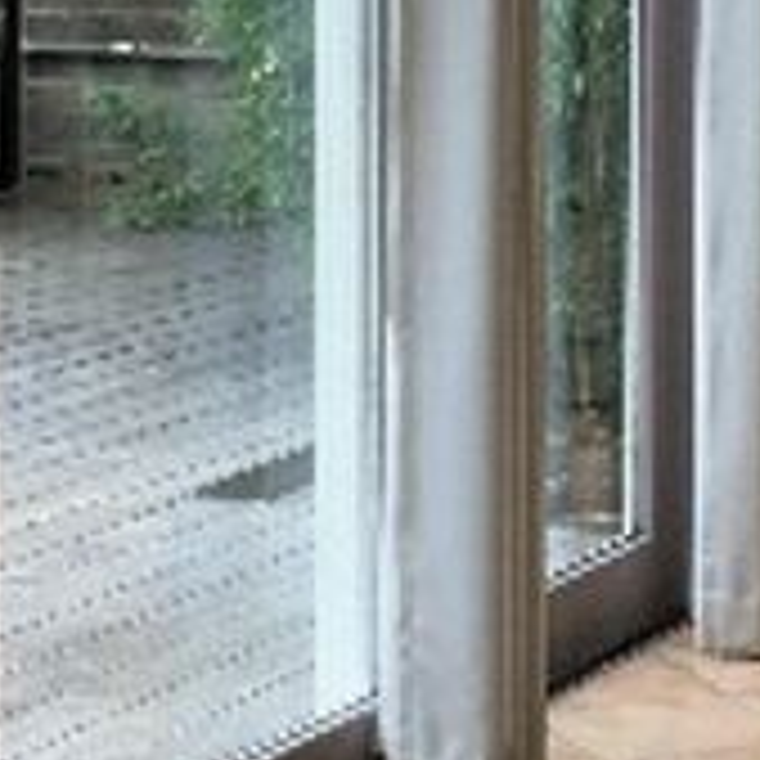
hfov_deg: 11.5
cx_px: 477
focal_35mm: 152
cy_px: 22
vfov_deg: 11.4
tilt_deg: -3.1
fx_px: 3776
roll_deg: -0.4
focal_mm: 4.15
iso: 25
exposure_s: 1/117
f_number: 2.2
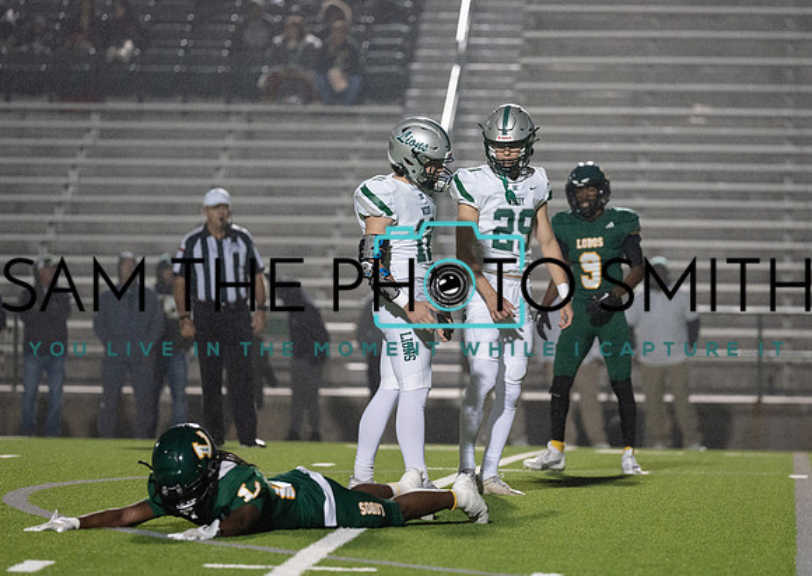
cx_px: 495
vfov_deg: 5.7
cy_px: 268
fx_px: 5733
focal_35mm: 249
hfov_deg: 8.1
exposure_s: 1/1250
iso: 3200
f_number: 2.8
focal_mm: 200
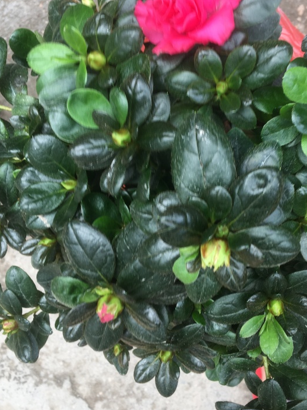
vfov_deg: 42.9
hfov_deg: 32.7
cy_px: 210
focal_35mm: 44
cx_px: 189
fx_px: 520
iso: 25
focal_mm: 4.15
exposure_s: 1/101
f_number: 2.2
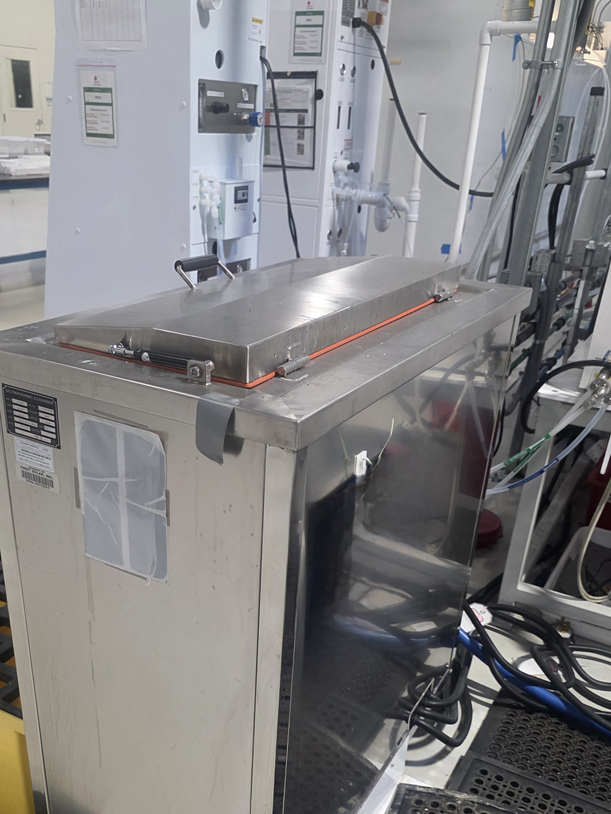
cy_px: 528
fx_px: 777
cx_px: 279
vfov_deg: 54.5
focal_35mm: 33
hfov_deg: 42.9
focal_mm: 6.3
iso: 500
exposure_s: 1/120
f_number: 1.7
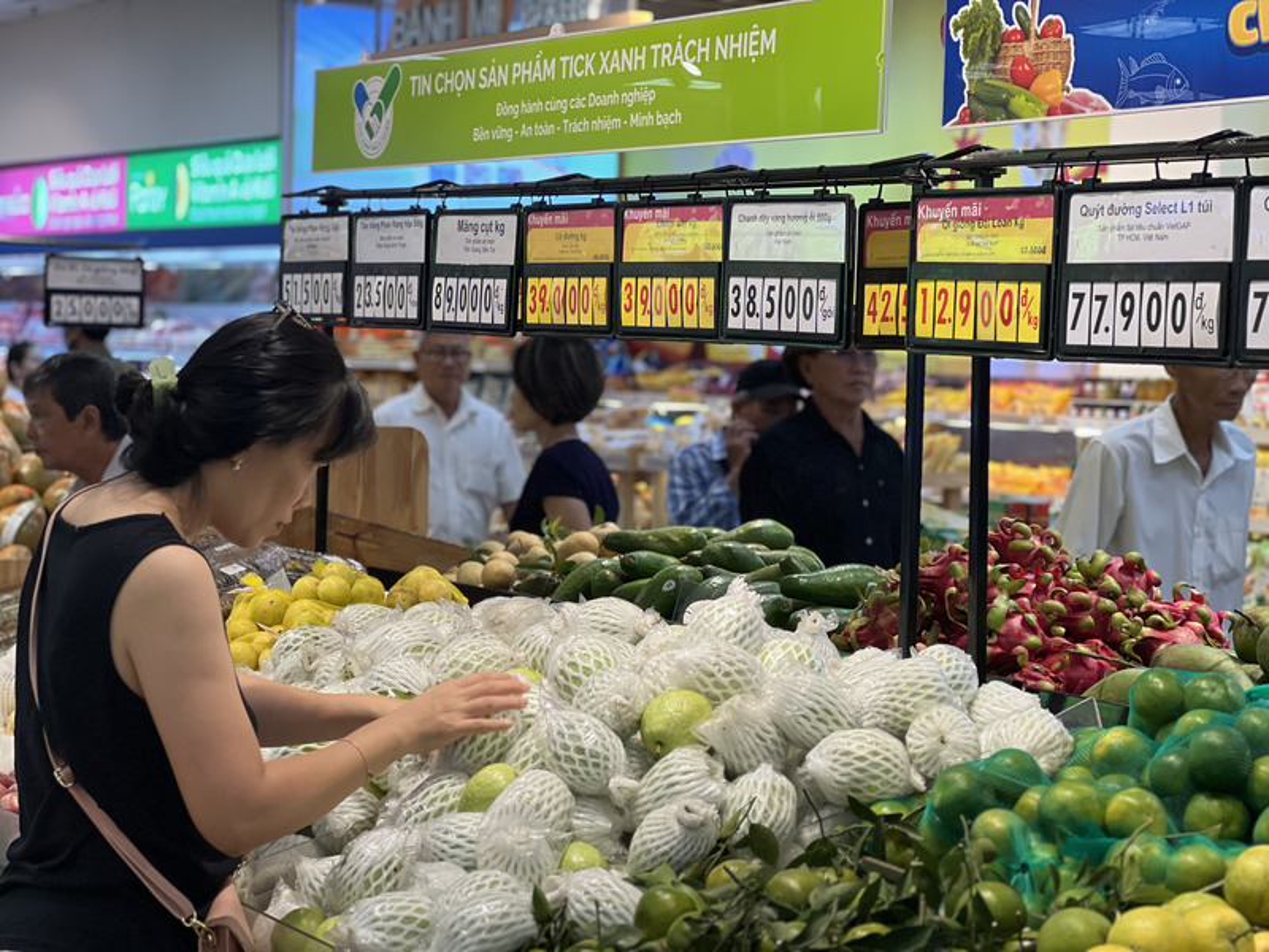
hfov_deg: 25.3
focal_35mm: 77
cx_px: 634
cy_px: 476
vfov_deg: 19.1
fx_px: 2823
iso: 200
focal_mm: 9
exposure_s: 1/100
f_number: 2.8
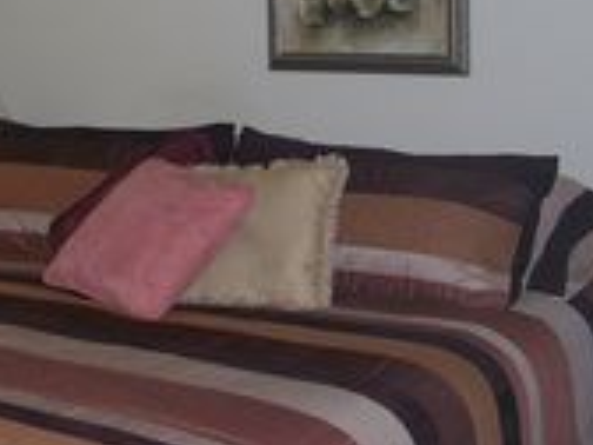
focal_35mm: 83
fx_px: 1422
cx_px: 187
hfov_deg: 23.4
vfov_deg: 17.6
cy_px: 92
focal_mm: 5.8
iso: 91
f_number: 2.8
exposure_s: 1/60.1
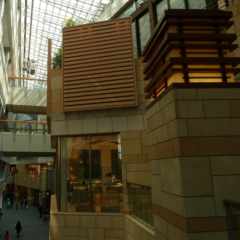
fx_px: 235
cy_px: 118
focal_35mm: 30
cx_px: 90
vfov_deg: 54.0
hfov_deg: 53.4
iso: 80
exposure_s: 1/80
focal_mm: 4.1
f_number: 3.3
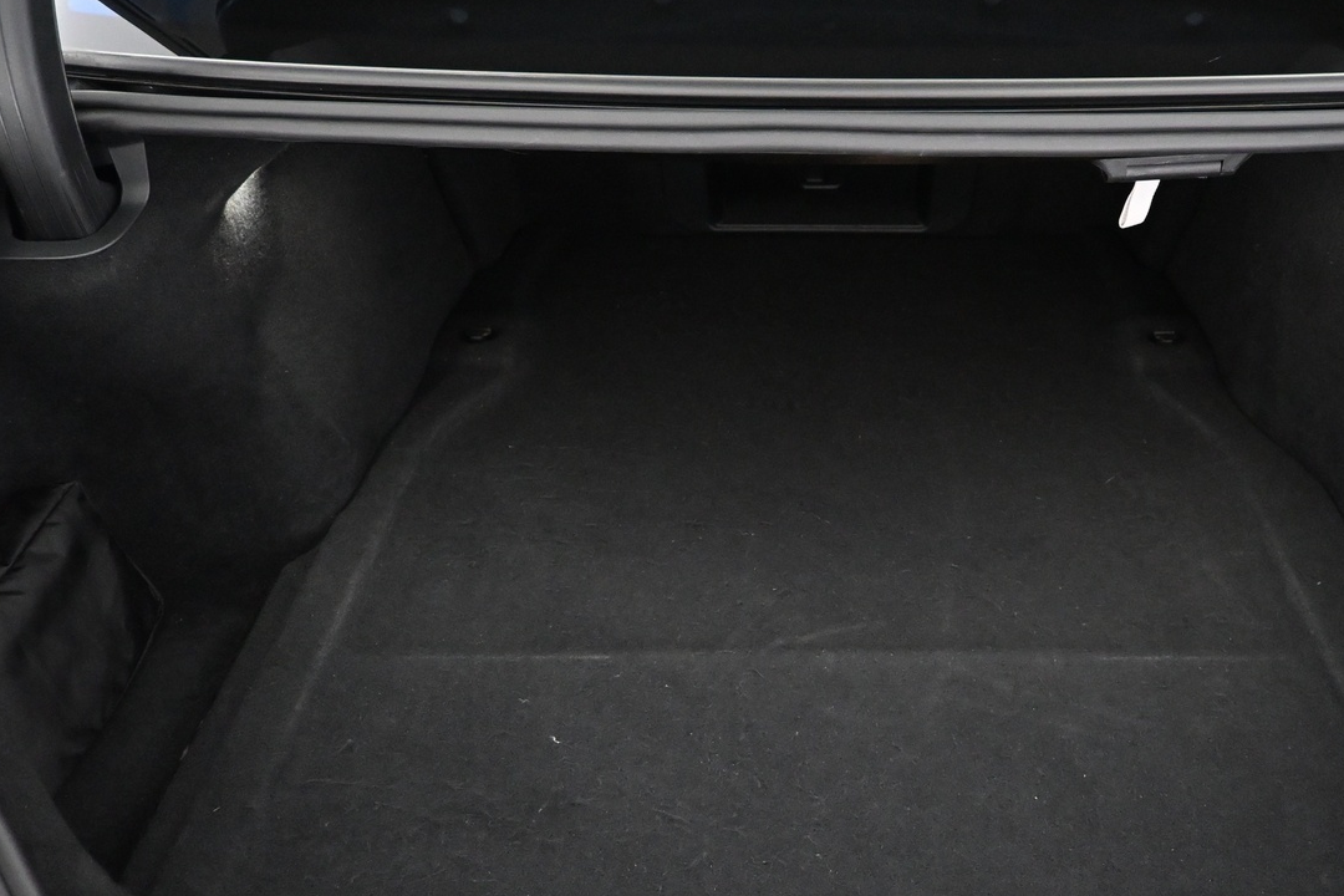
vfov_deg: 36.9
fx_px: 1344
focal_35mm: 36
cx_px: 825
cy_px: 464
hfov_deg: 52.7
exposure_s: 1/60
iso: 4500
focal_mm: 16
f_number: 3.5
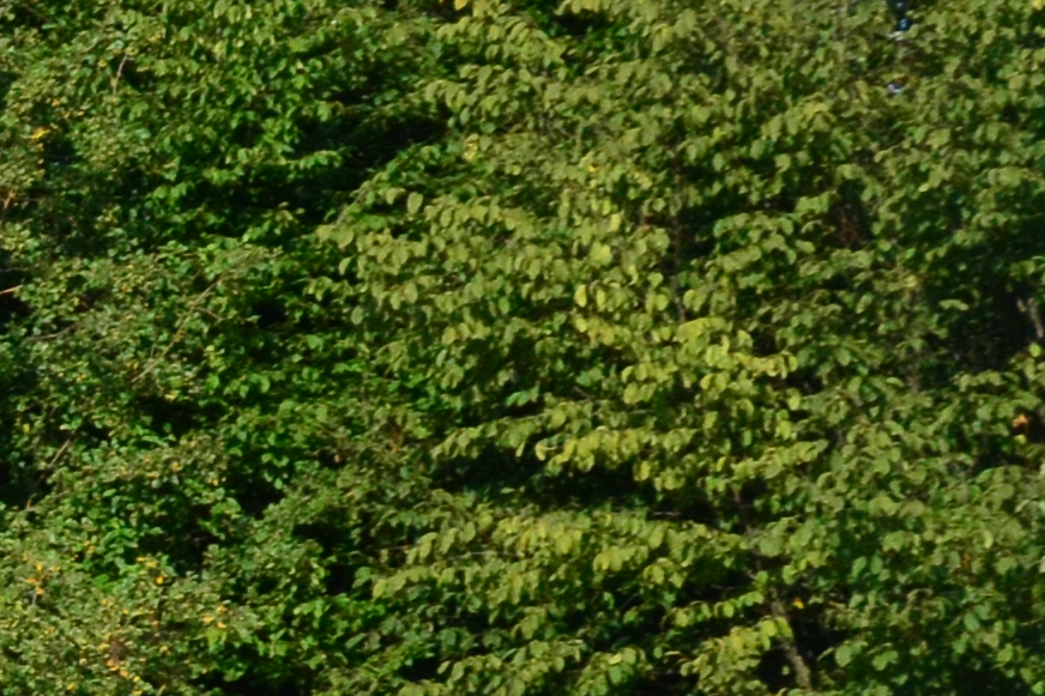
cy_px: 793
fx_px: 8387
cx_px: -1938
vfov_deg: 4.7
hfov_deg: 6.6
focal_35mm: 289
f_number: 8
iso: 800
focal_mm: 28
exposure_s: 1/2000
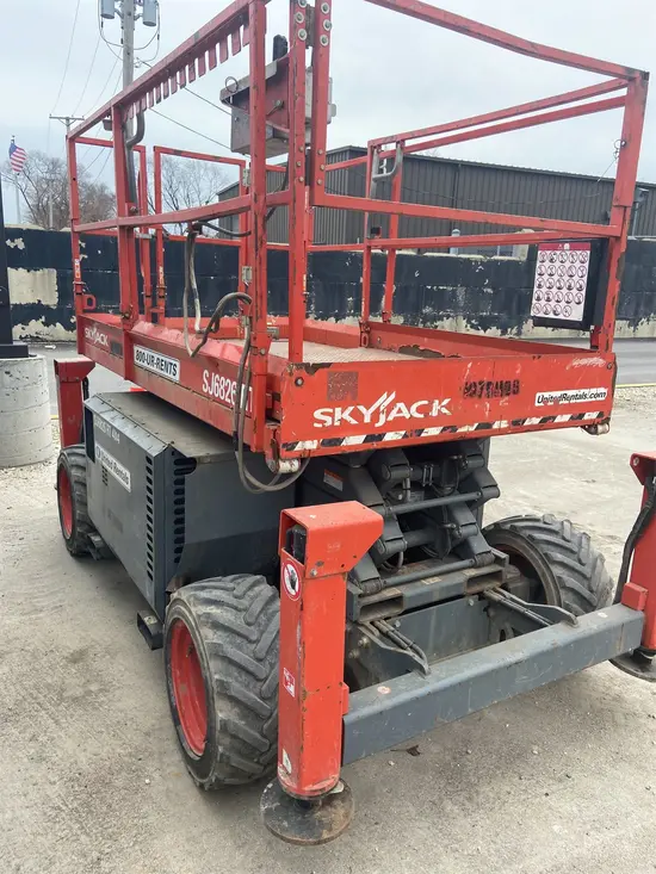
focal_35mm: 26
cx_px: 328
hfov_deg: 53.1
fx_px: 657
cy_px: 437
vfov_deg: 67.3
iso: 32
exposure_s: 1/669
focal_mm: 4.25
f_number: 1.8
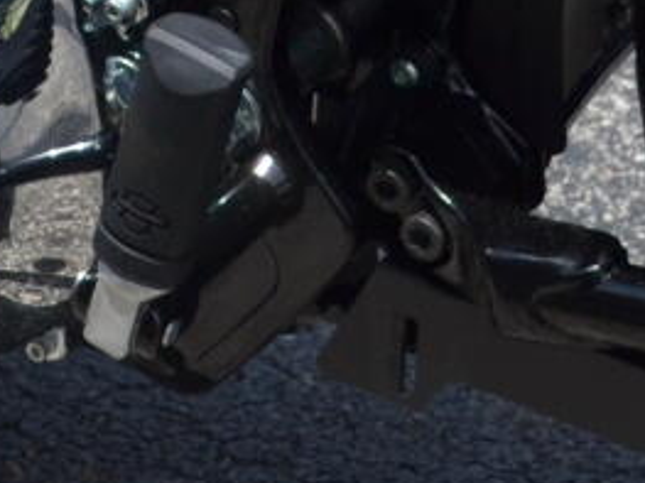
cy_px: -572
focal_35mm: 241
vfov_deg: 6.0
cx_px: 179
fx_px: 4489
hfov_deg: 8.2
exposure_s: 1/1250
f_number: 4
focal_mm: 22
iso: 100
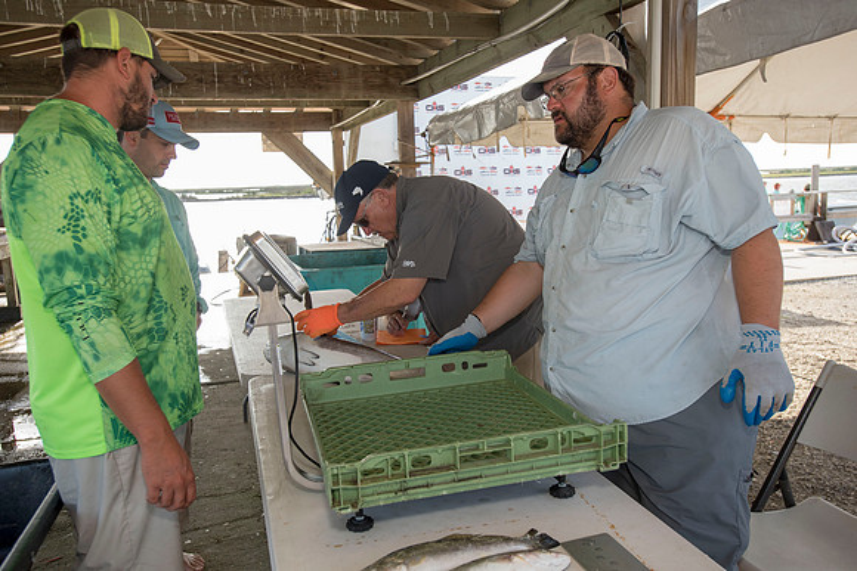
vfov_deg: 43.6
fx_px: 714
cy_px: 286
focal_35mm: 30
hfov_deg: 61.9
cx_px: 428
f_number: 4.5
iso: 250
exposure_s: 1/320
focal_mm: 30
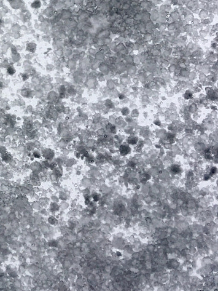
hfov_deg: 13.9
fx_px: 823
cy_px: -4
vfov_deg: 19.4
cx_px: -140
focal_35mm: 98
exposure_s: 1/40
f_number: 2.2
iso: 25
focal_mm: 4.15
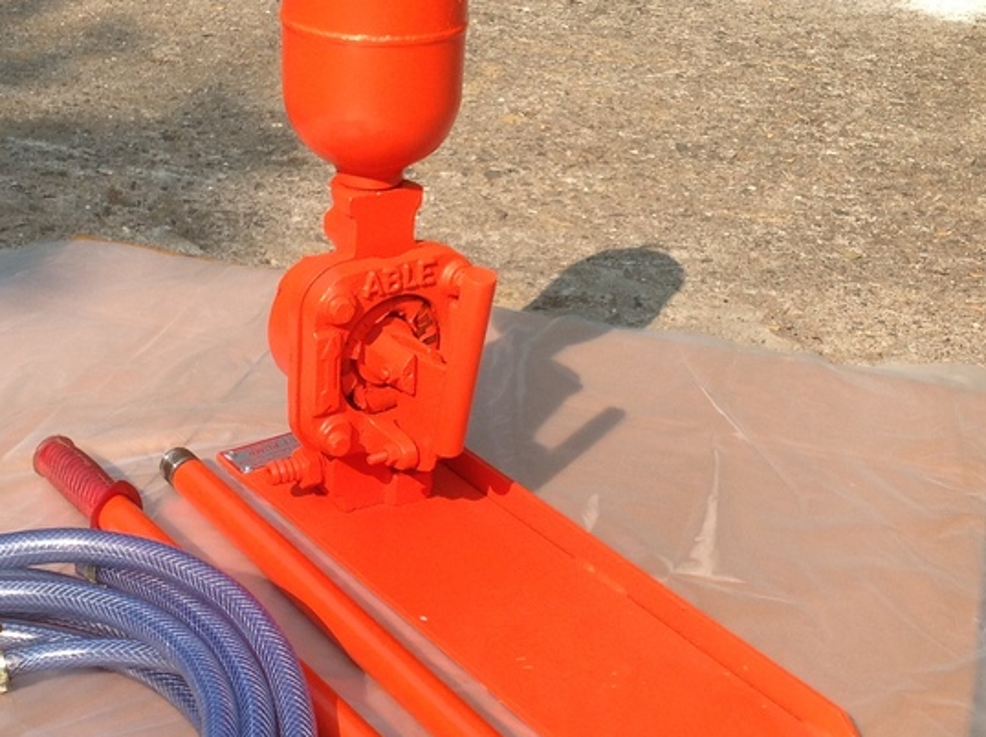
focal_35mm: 65
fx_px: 1849
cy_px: 463
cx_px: 387
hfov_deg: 29.8
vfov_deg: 22.5
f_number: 2.4
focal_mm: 4.28
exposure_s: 1/1120
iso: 50
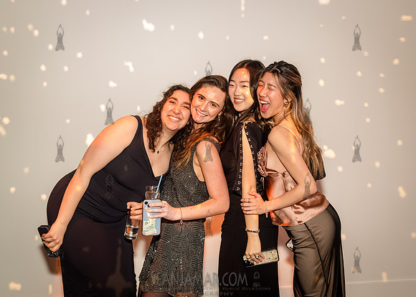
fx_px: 519
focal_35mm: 44
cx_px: 215
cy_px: 147
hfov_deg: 43.6
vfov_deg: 31.9
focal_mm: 35
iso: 8000
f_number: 3.2
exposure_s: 1/250
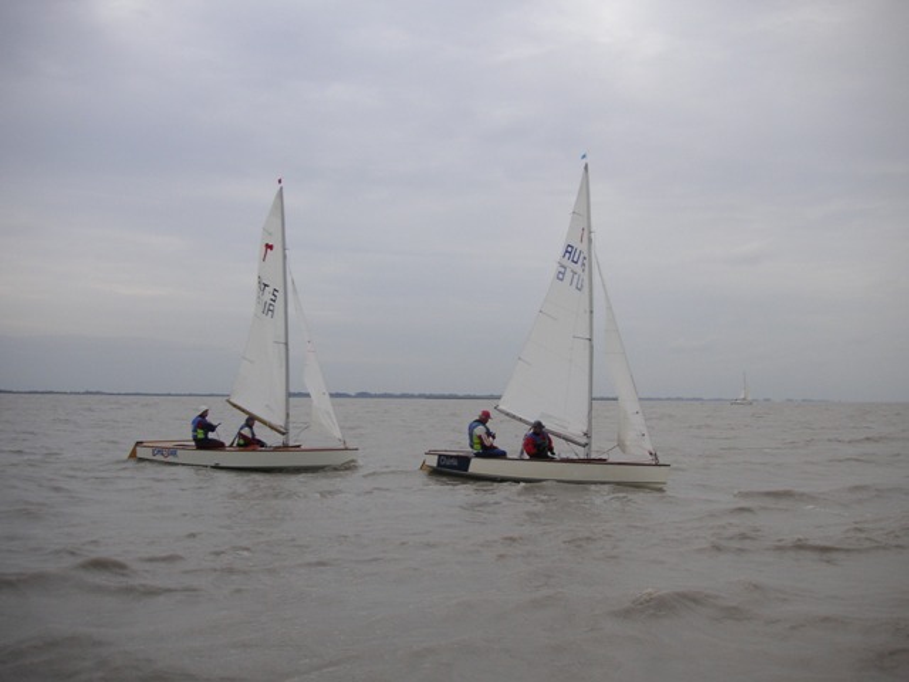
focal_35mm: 37
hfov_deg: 50.1
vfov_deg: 38.7
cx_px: 454
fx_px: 972
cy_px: 341
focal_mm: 6.1
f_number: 6.7
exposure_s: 1/180
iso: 50
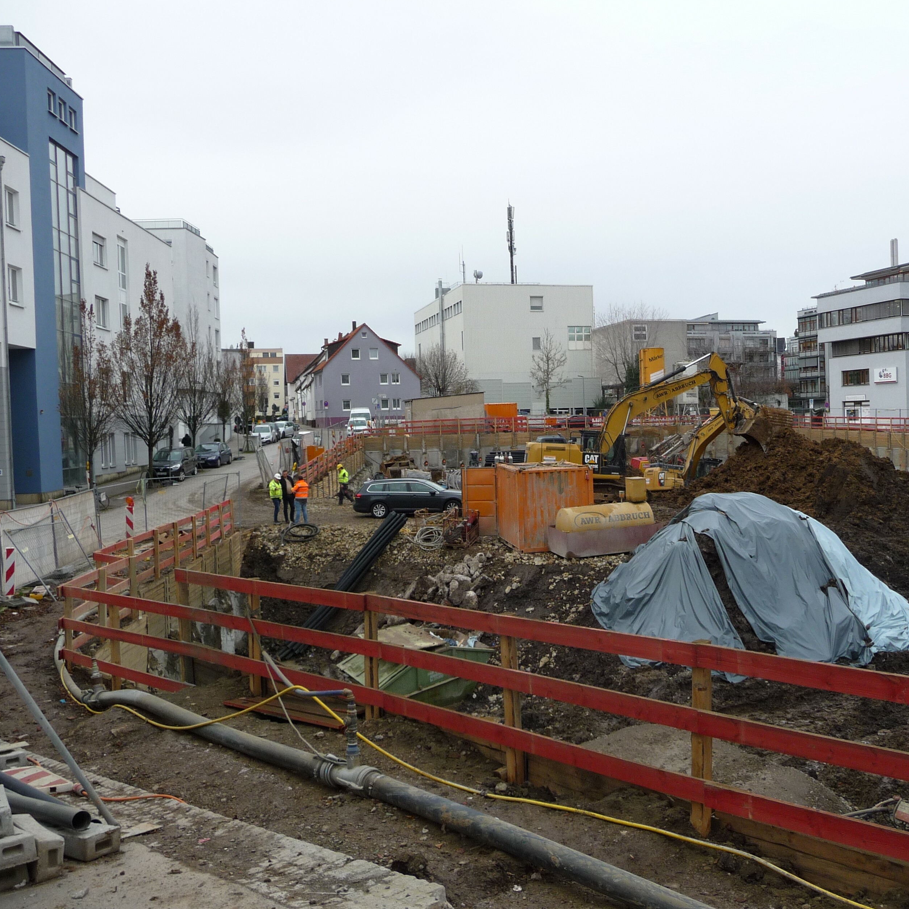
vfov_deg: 48.5
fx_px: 1010
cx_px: 561
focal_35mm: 34
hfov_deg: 48.1
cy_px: 458
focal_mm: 4.7
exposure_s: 1/200
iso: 100
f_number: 3.3
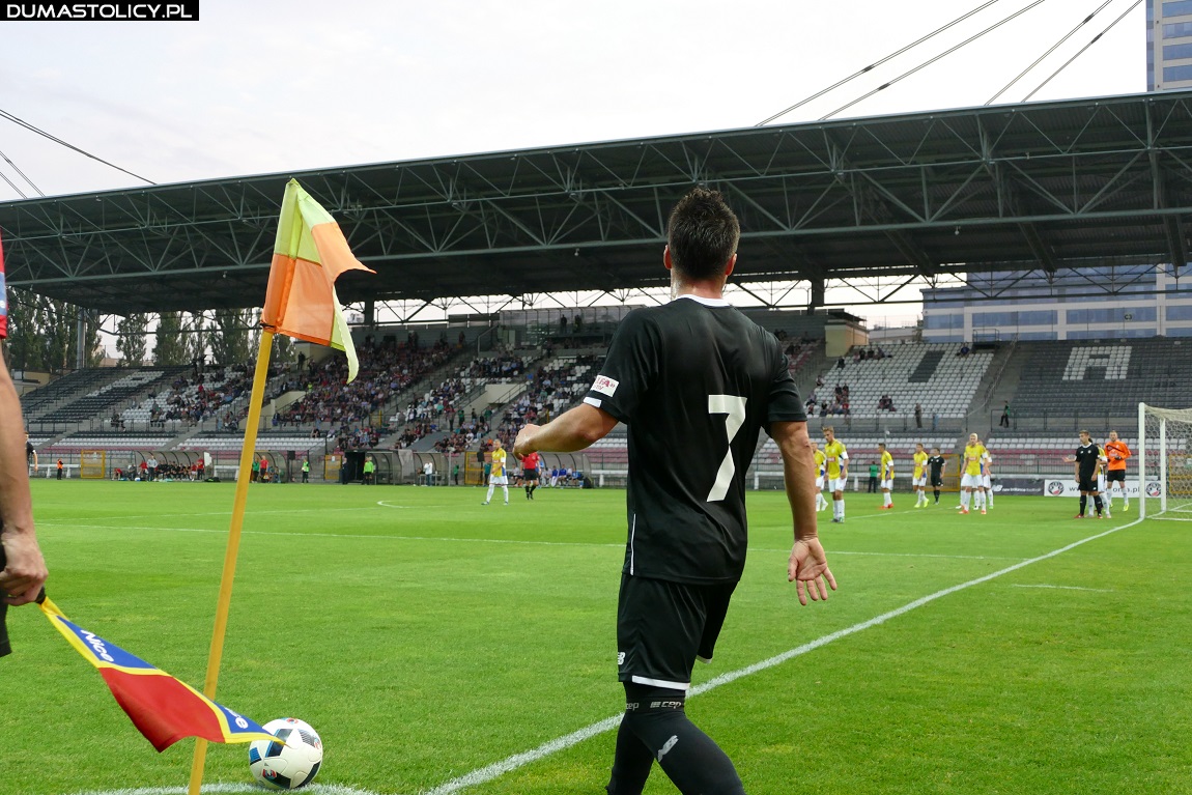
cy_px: 398
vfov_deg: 31.2
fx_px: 1424
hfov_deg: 45.4
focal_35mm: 43
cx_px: 596
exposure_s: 1/500
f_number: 3.2
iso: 800
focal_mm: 15.76
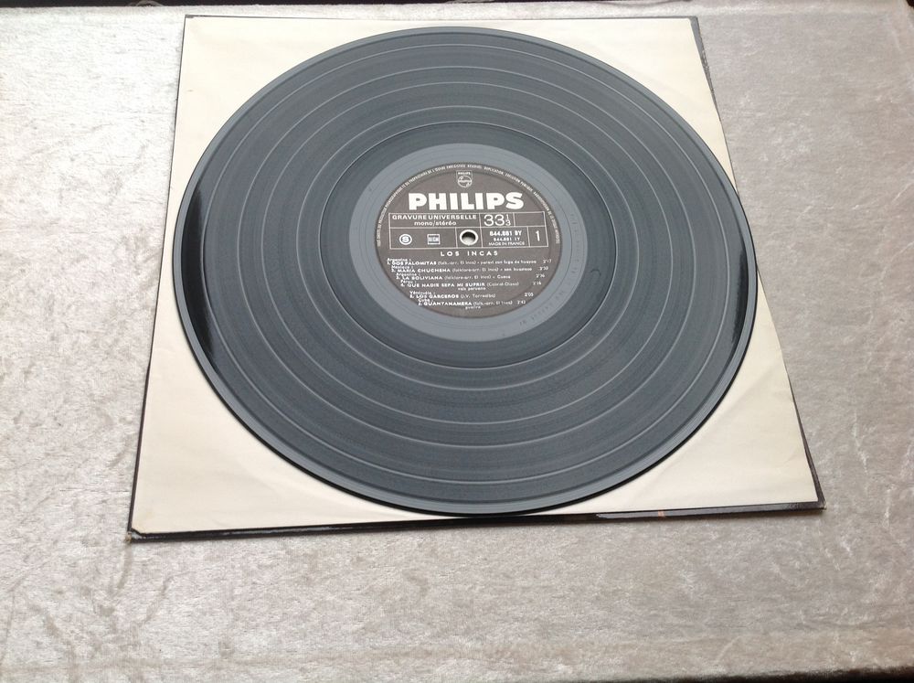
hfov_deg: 52.7
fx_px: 923
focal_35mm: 35
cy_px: 342
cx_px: 457
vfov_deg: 40.6
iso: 50
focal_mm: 4.28
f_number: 2.4
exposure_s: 1/40
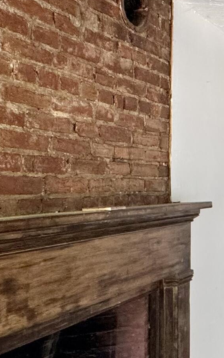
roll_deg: -0.3
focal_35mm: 49
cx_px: 425
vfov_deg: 41.0
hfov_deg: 18.8
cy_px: 167
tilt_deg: +1.3
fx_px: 479
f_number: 2.2
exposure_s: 1/99
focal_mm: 2.22
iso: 320
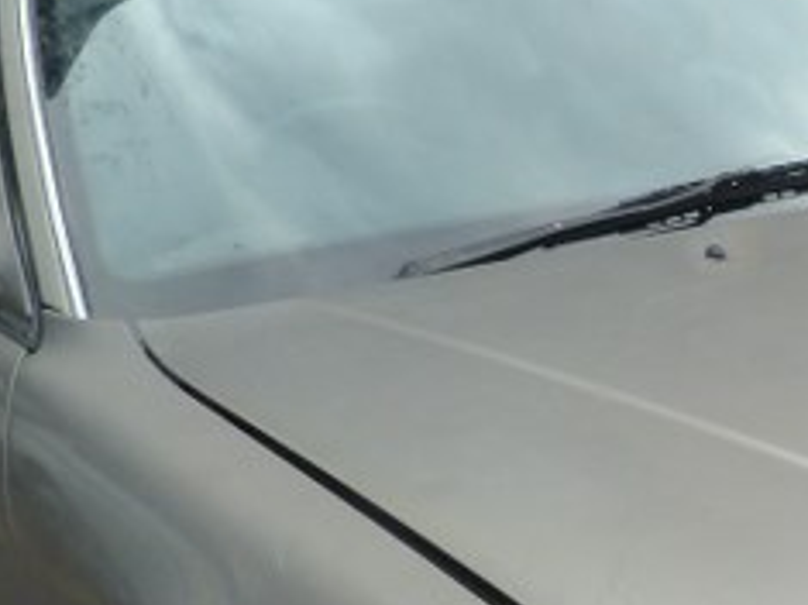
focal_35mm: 85
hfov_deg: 21.2
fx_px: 1983
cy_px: 646
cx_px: 1004
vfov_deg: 16.9
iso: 125
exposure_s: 1/200
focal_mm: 4.5
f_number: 4
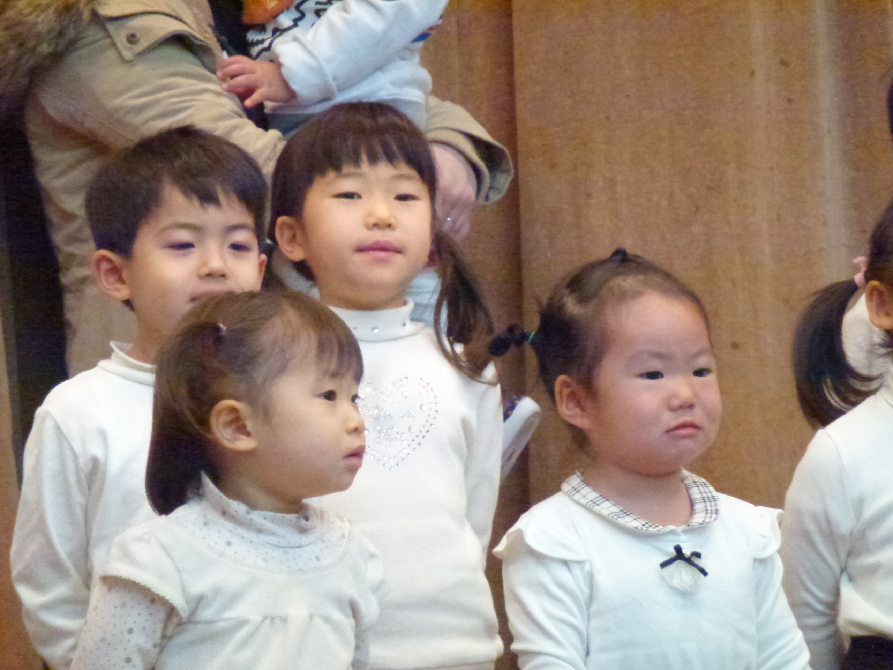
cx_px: 446
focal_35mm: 384
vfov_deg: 3.9
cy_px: 335
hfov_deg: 5.2
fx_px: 9906
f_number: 5.9
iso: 1600
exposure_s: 1/125
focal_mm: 68.8
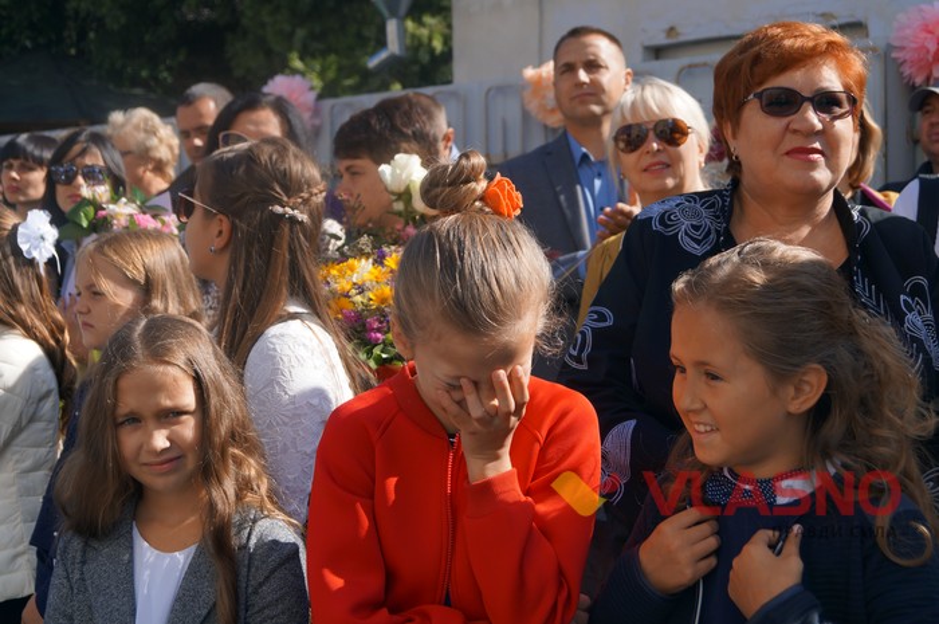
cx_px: 470
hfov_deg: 37.9
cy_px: 312
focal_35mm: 52
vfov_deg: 25.7
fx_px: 1368
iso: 100
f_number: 5.6
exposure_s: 1/320
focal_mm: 35
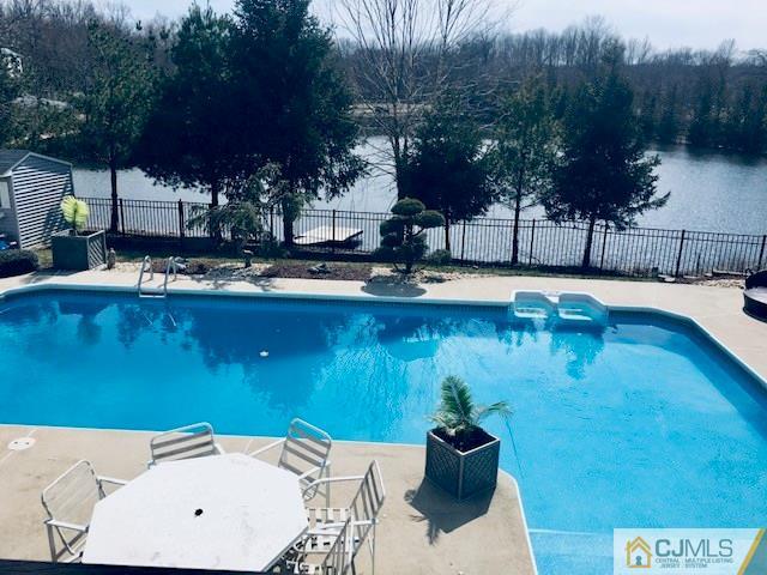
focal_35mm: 29
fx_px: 643
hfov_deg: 61.7
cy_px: 288
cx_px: 384
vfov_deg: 48.2
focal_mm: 4.15
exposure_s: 1/2849
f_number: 2.2
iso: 25
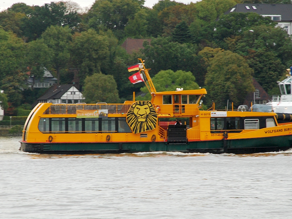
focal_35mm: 220
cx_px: 163
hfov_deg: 9.0
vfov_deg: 6.8
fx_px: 1852
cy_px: 109
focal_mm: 135
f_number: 5.6
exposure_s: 1/100
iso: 400
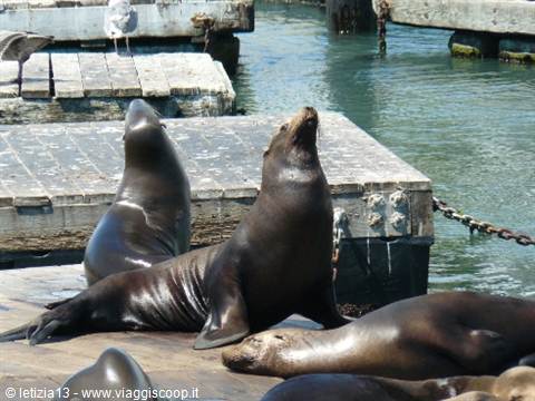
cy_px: 200
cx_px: 268
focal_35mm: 432
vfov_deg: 3.4
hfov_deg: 4.6
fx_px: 6677
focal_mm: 72
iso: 100
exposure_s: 1/250
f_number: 5.6
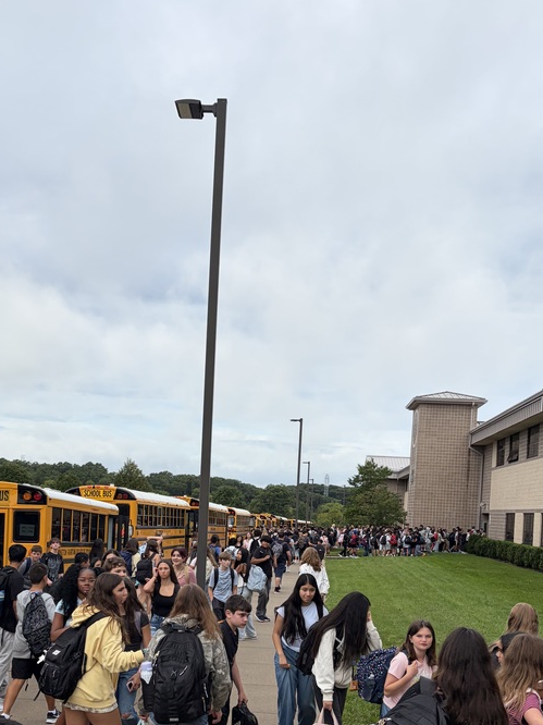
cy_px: 516
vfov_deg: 45.7
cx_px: 212
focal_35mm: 40
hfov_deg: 35.8
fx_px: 837
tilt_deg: -0.4
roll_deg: -2.8
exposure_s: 1/1848
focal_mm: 5.96
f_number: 1.6
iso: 50
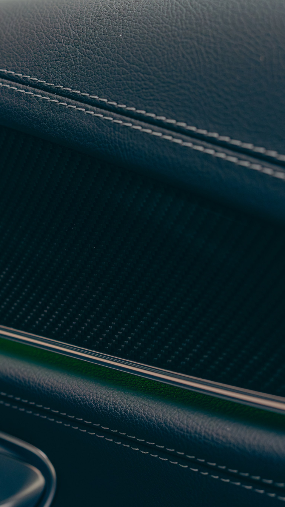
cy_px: 209
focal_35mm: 74
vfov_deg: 28.5
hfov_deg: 16.0
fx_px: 994
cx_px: 3
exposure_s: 1/125
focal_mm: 40
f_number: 4
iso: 800
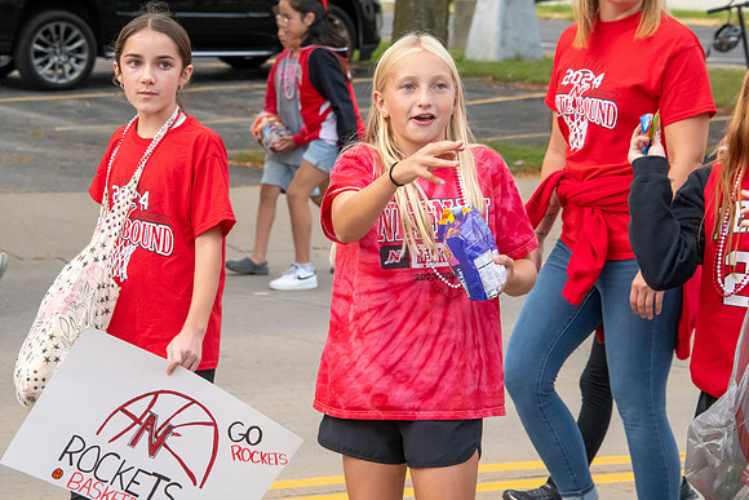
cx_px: 295
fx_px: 3153
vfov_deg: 9.1
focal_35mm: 152
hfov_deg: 13.5
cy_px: 197
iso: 3200
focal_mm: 125
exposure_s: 1/320
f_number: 11
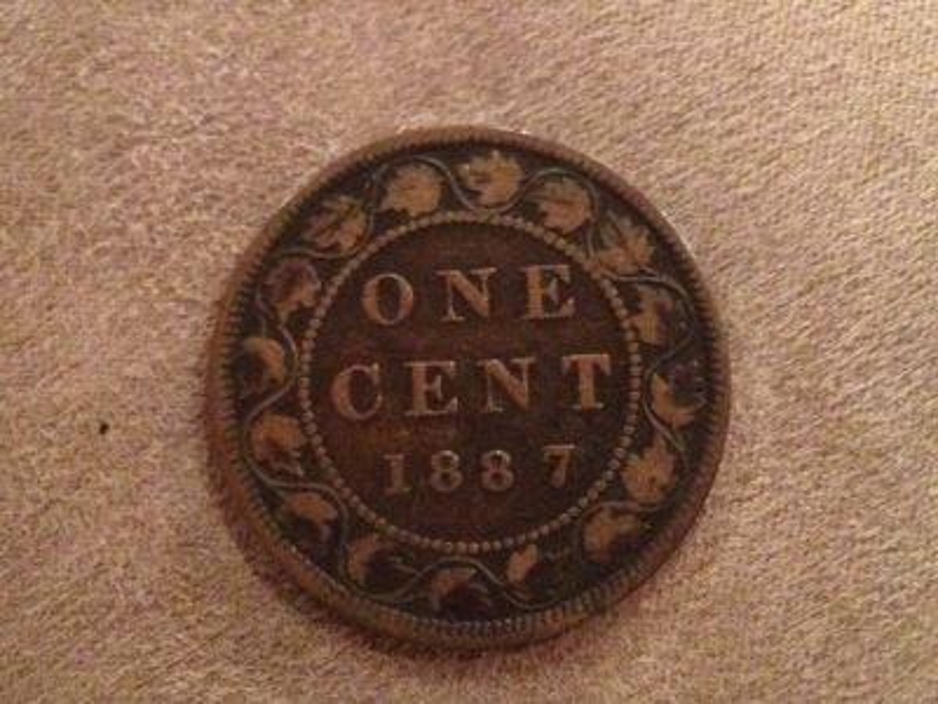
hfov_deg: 52.6
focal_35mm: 35
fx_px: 948
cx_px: 469
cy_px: 352
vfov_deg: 40.7
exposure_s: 1/15
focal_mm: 4.28
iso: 800
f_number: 2.4
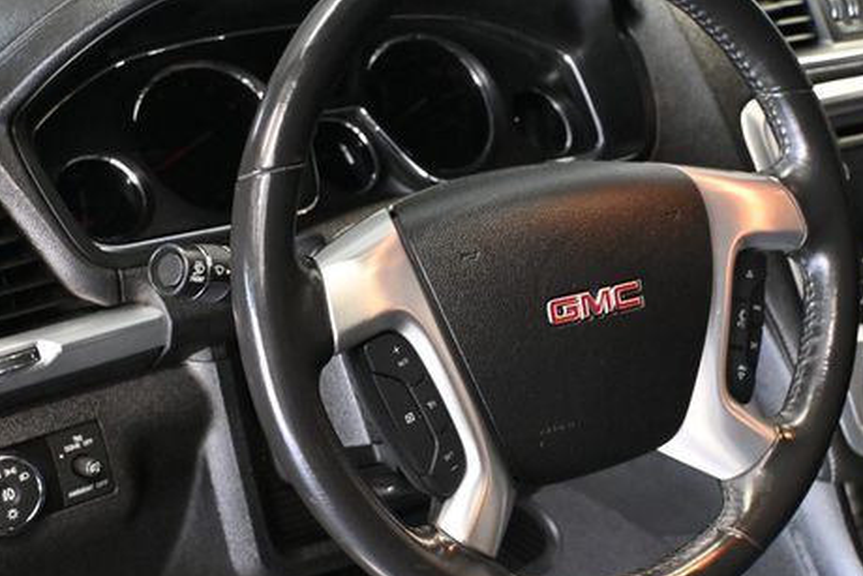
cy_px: 276
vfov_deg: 23.7
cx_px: 525
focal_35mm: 57
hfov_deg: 34.7
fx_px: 1375
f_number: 4.5
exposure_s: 1/60
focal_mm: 27.5
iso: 8000
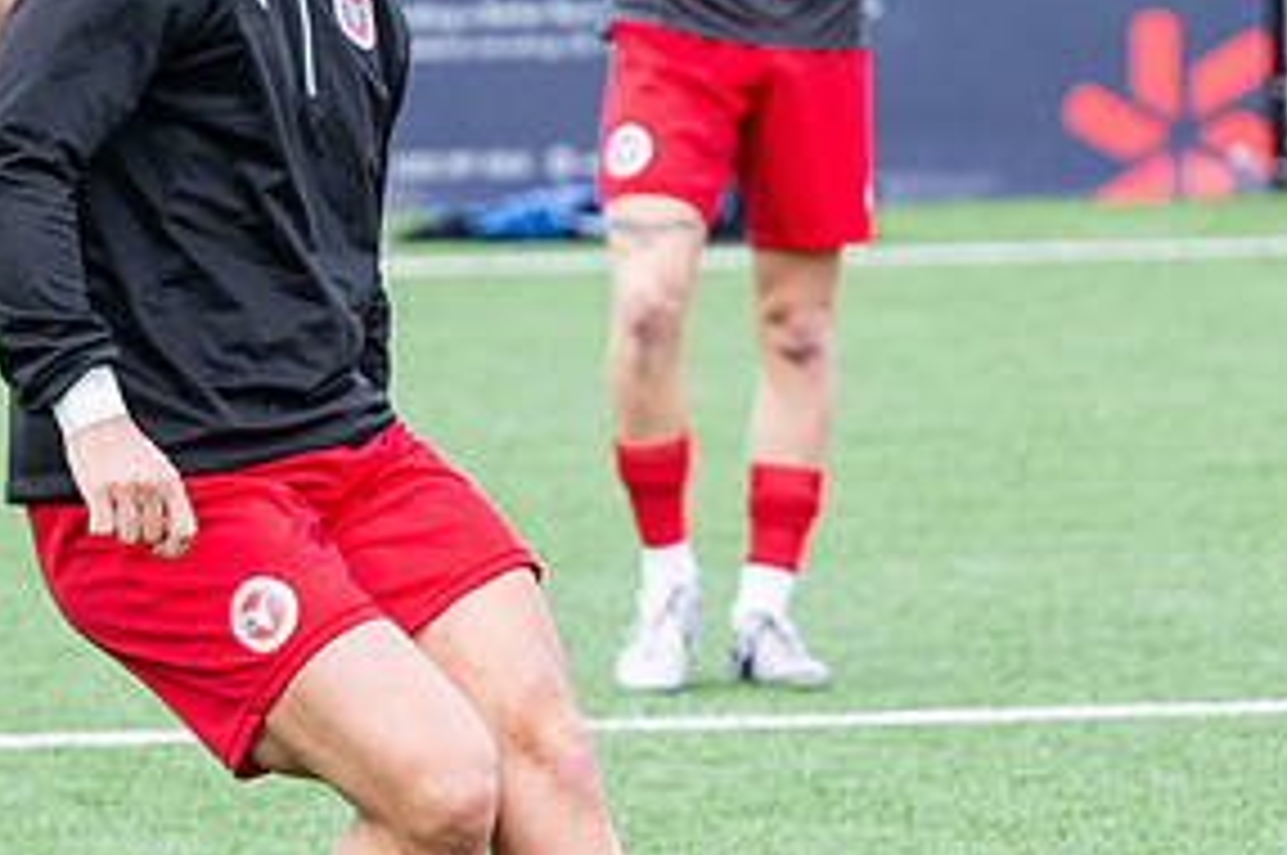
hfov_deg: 4.0
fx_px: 18461
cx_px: 596
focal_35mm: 517
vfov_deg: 2.7
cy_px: 462
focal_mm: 165
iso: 800
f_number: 4
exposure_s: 1/1250
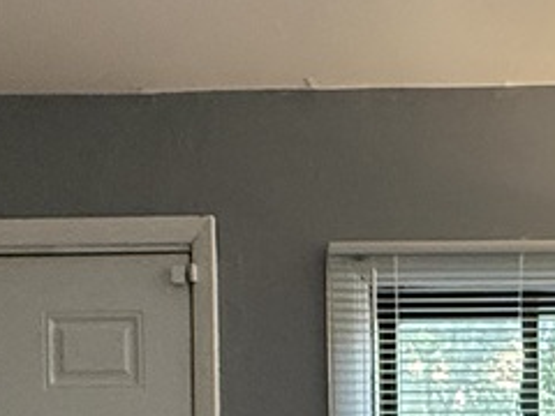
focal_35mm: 84
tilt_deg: -1.7
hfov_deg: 22.1
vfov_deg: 15.7
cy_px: 675
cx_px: 599
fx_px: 1347
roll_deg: +0.9
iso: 500
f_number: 2.2
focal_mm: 2.22
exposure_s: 1/60
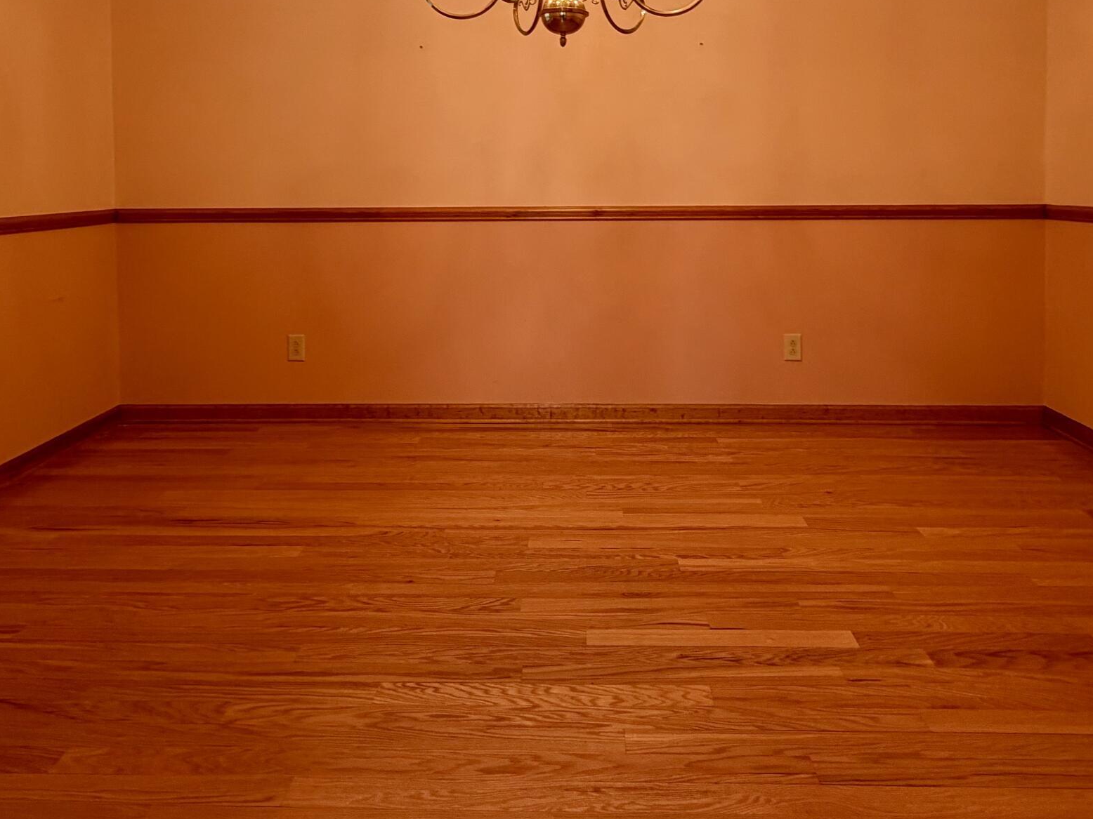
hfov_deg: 65.3
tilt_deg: +0.0
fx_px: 853
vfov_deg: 49.2
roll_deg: -0.2
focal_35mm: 27
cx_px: 557
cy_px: 197
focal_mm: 2.22
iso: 200
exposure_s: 1/60
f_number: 2.2
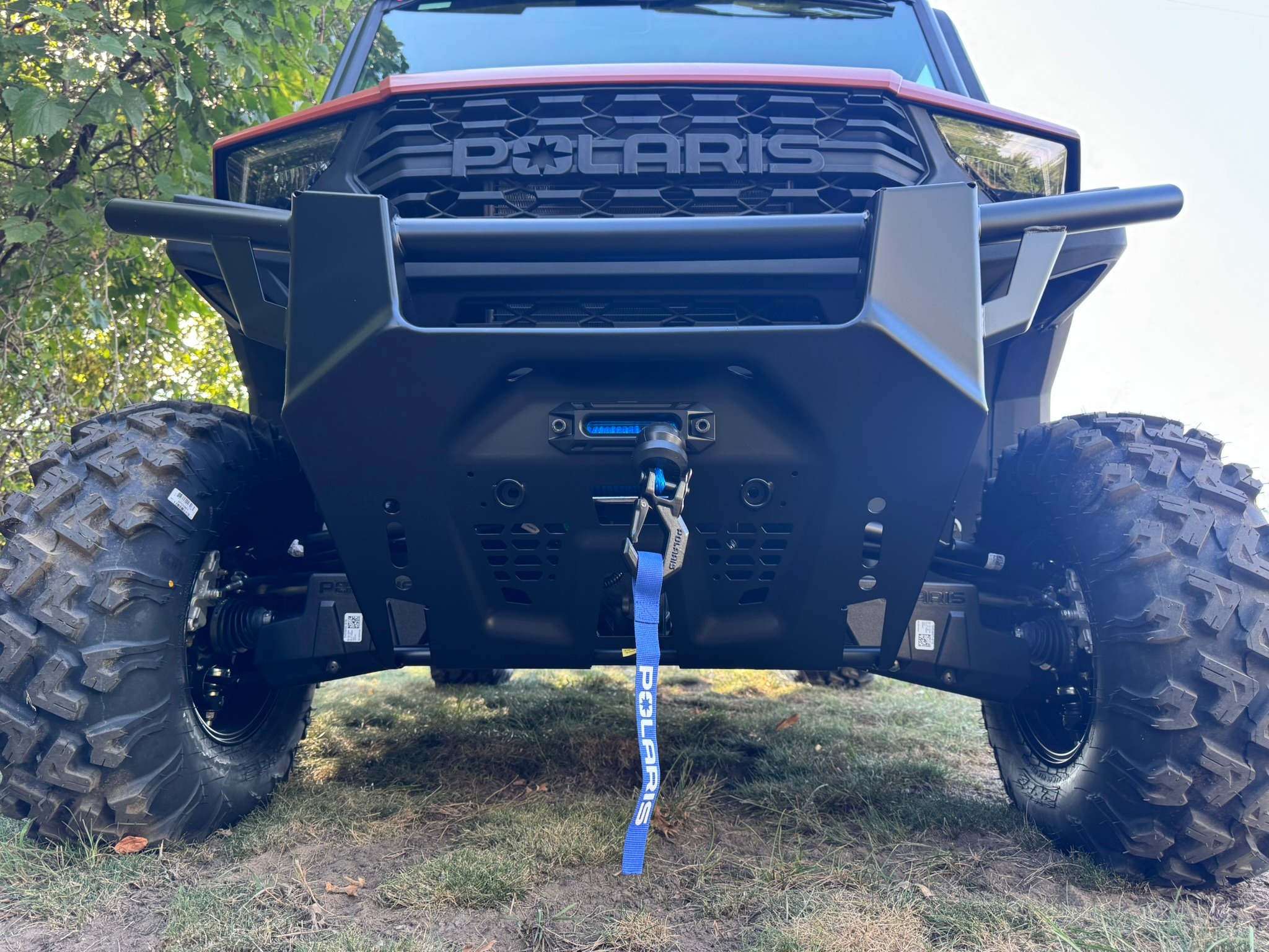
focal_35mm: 24
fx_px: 880
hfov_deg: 71.6
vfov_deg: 56.8
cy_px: 476
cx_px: 634
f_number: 1.78
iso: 100
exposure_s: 1/121
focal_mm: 6.76
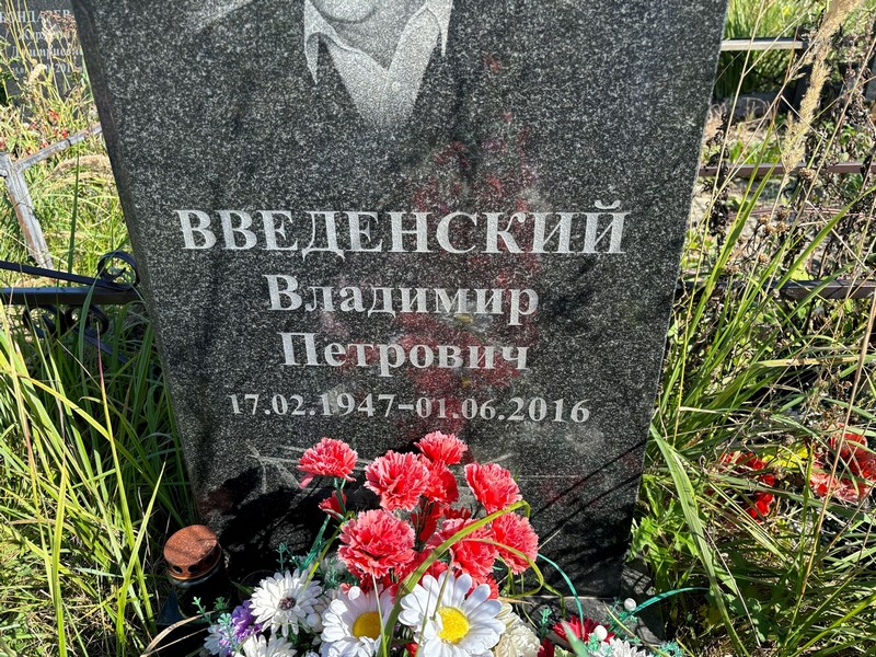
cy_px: 328
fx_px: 658
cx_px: 438
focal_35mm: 26
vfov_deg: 53.1
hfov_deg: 67.3
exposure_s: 1/1027
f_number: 1.6
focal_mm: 5.96
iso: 50
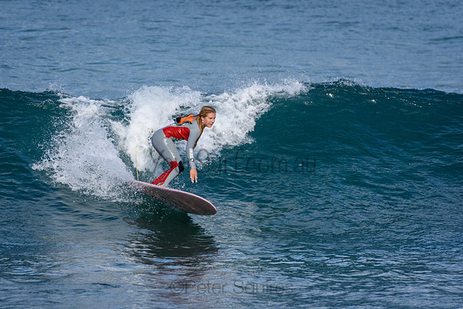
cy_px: 154
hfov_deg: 2.7
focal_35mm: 750
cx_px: 232
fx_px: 9648
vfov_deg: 1.8
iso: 450
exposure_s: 1/2000
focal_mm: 500
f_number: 5.6
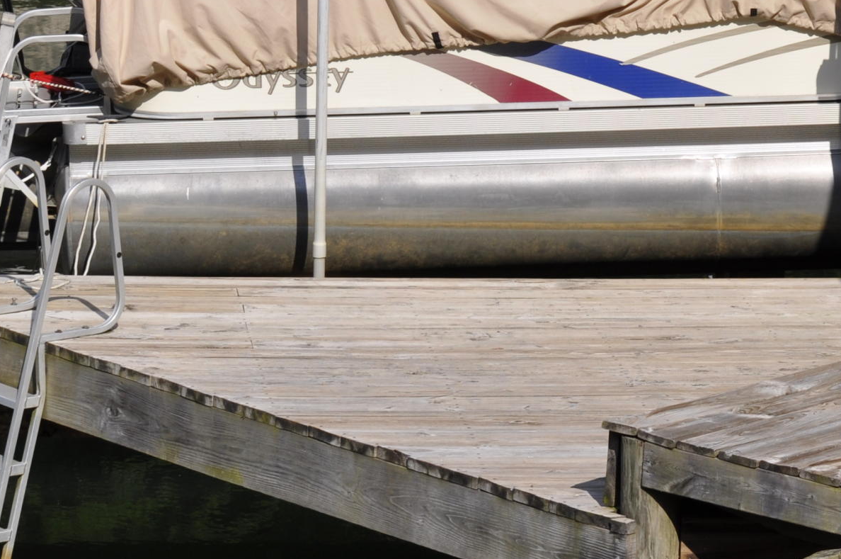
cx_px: 939
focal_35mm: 208
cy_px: -41
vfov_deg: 6.6
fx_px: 4859
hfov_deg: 9.8
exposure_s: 1/400
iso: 200
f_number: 10
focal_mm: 55
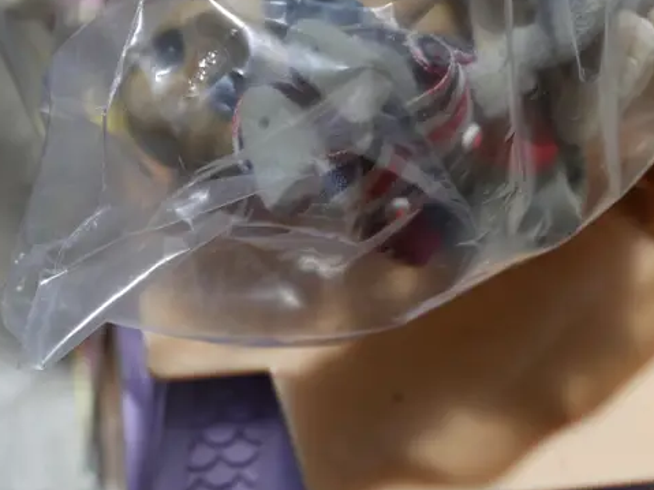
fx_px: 2021
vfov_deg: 13.6
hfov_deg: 18.3
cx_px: 461
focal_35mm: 107
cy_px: -4
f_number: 5.3
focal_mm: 25
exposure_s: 1/60
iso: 500
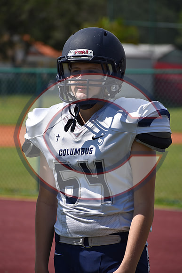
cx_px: 91
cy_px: 136
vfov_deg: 8.3
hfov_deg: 5.6
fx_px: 1876
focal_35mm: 248
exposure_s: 1/2000
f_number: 5.6
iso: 200
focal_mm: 165
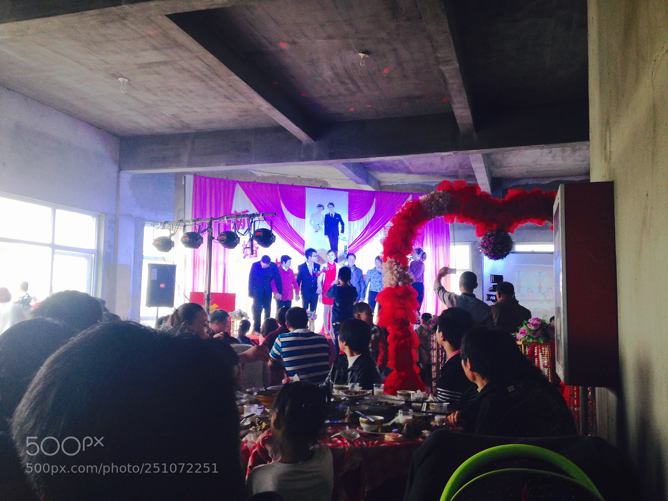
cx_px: 334
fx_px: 637
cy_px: 250
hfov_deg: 55.4
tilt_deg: +3.4
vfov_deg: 42.9
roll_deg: -0.5
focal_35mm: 33
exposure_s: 1/24
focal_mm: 4.12
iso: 50
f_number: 2.4
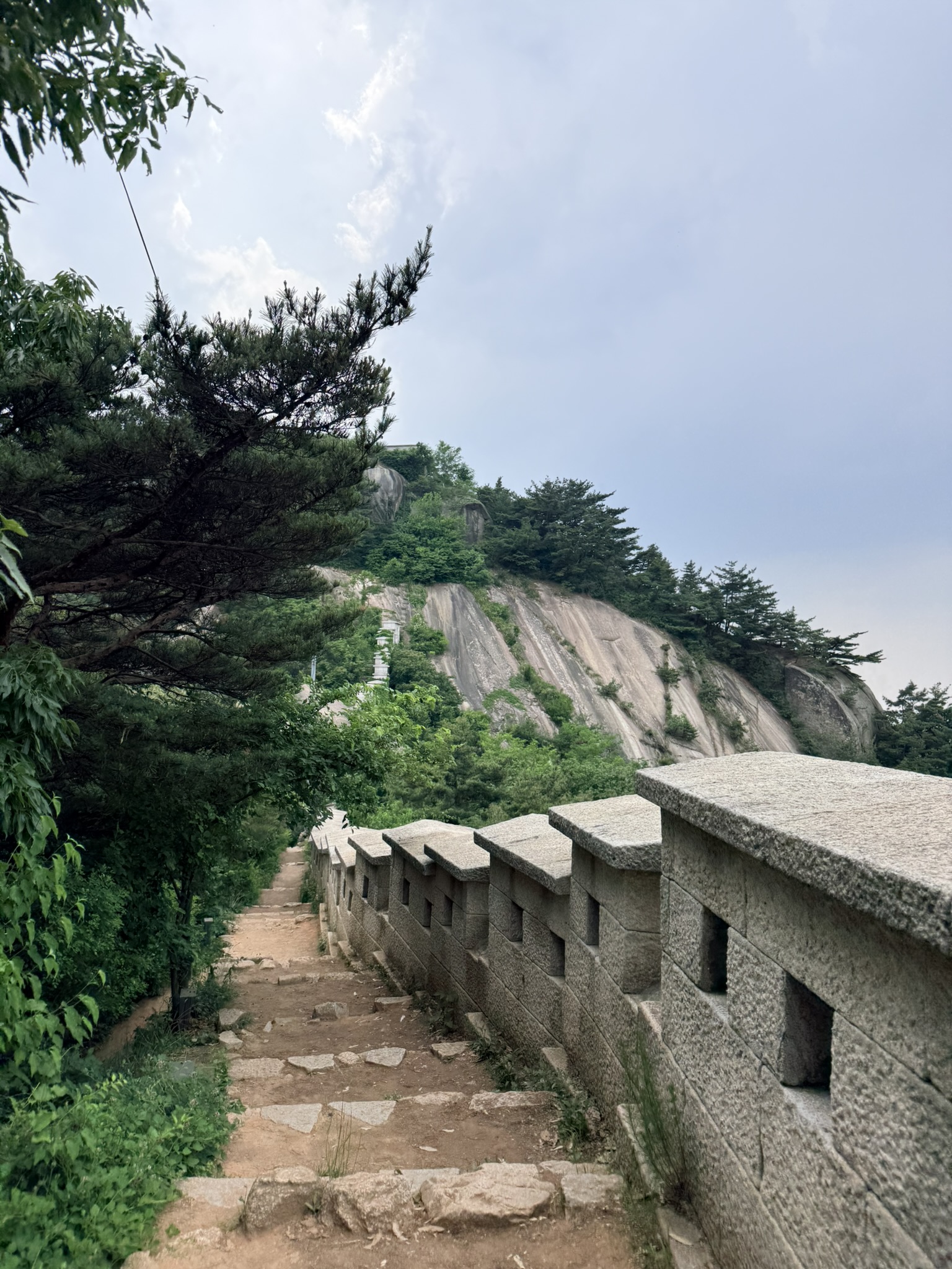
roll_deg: +2.6
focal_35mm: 24
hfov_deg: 56.8
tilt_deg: +3.3
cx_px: 476
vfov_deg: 71.6
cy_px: 634
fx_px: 880
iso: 80
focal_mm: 6.76
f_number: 1.78
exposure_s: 1/3953
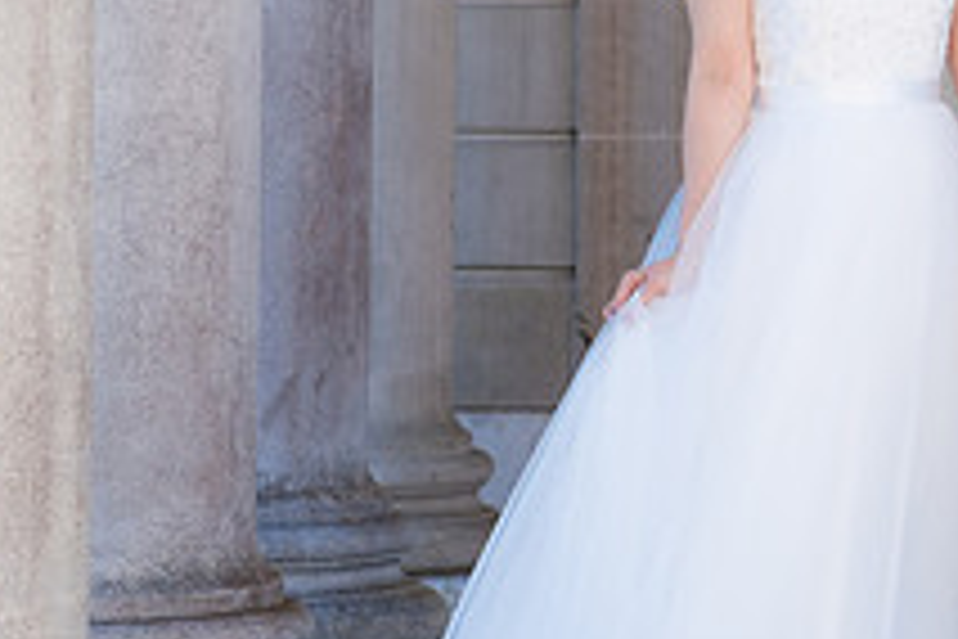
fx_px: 6253
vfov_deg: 5.8
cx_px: 956
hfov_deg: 8.7
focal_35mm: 235
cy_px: 73
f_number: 2.8
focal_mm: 56
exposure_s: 1/400
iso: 160
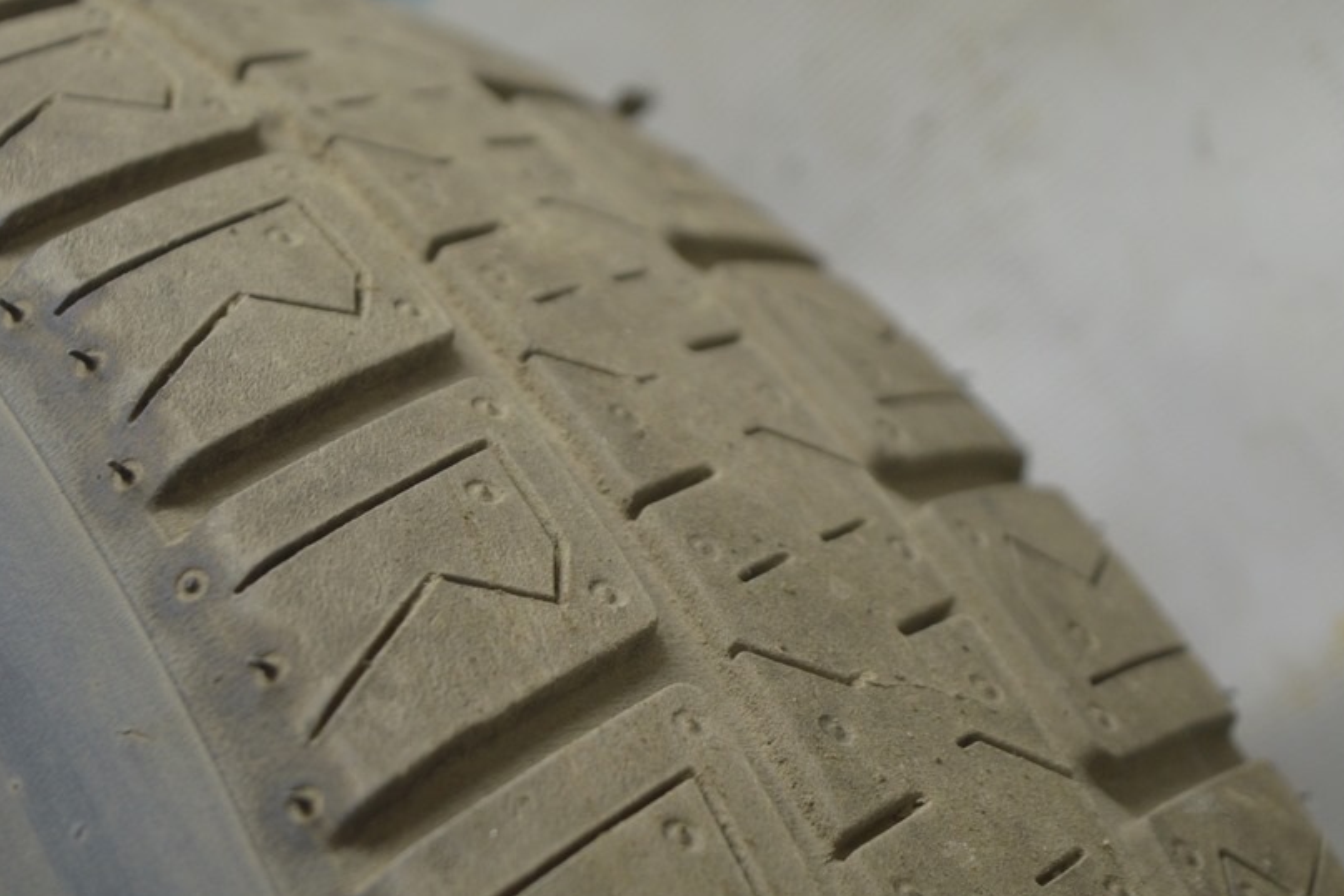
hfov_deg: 19.5
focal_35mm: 105
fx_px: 3906
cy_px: 447
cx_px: 543
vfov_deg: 13.1
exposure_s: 1/20
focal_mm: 55
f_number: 5.6
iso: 400
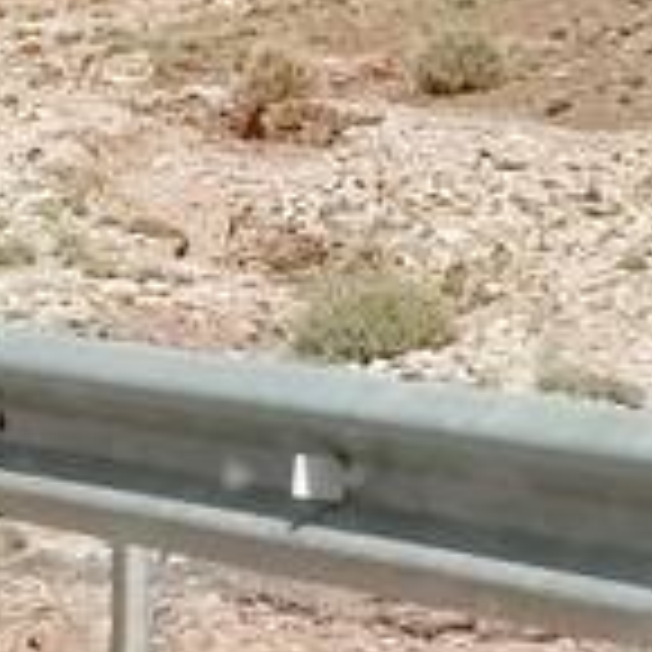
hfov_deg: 3.1
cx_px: 40
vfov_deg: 3.1
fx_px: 11869
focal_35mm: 557
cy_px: -589
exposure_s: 1/440
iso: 50
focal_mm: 6.12
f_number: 1.9
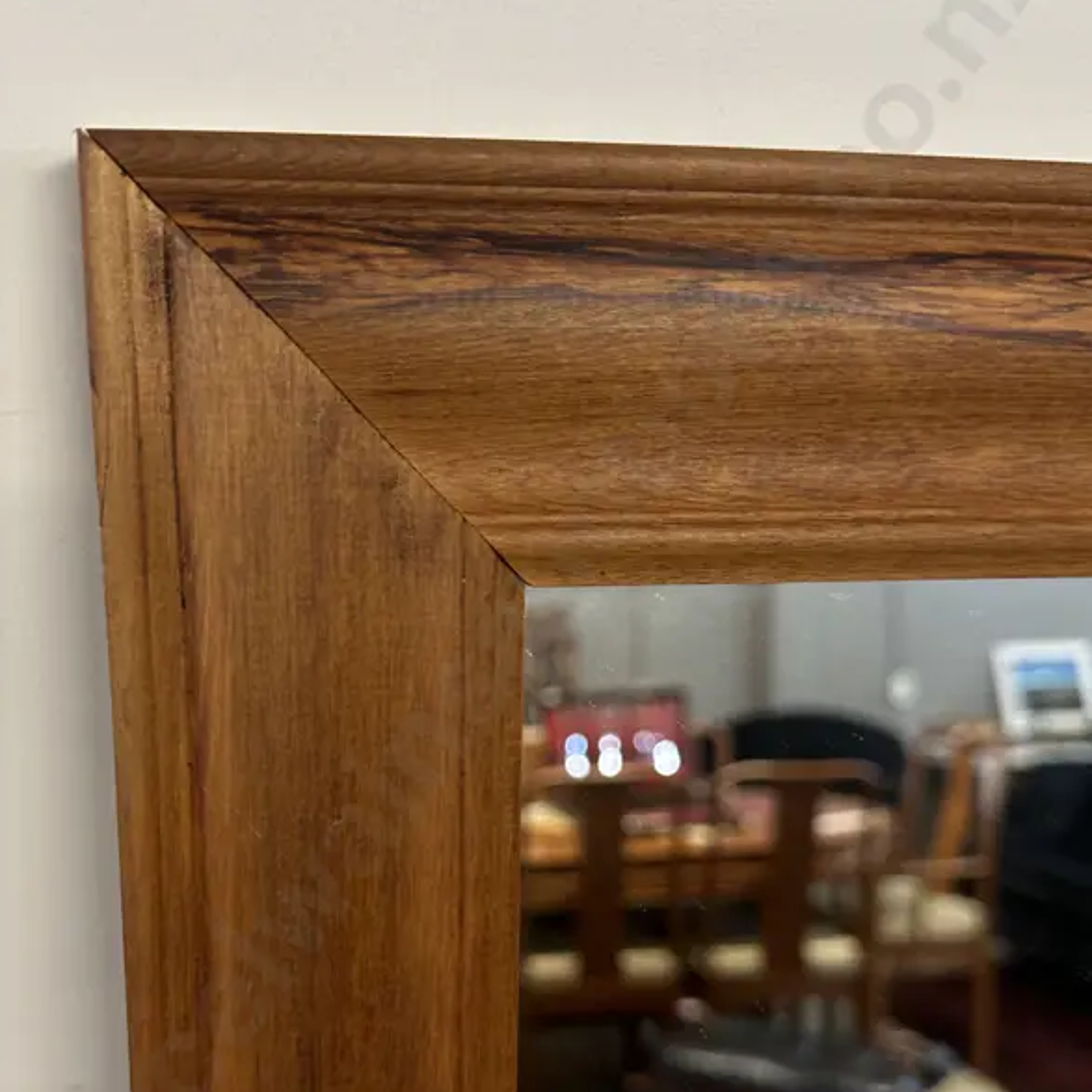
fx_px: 1321
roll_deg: -1.8
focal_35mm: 37
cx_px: 454
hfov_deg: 44.8
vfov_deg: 44.4
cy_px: 711
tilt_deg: -24.2
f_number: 1.78
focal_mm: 6.86
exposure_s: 1/50
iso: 160
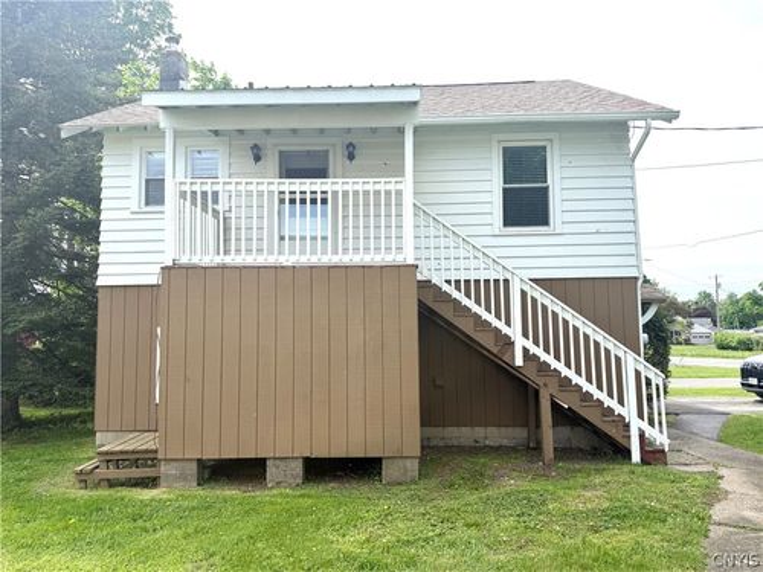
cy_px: 286
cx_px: 382
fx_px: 529
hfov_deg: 71.6
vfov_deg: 56.8
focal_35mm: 24
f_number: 1.78
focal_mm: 6.76
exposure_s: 1/4167
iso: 100
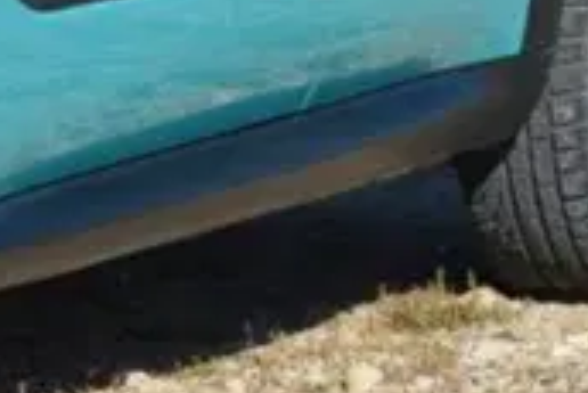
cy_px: -496
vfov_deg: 4.2
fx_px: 5288
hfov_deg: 6.3
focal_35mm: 323
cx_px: -294
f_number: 9
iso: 100
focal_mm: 31
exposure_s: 1/320
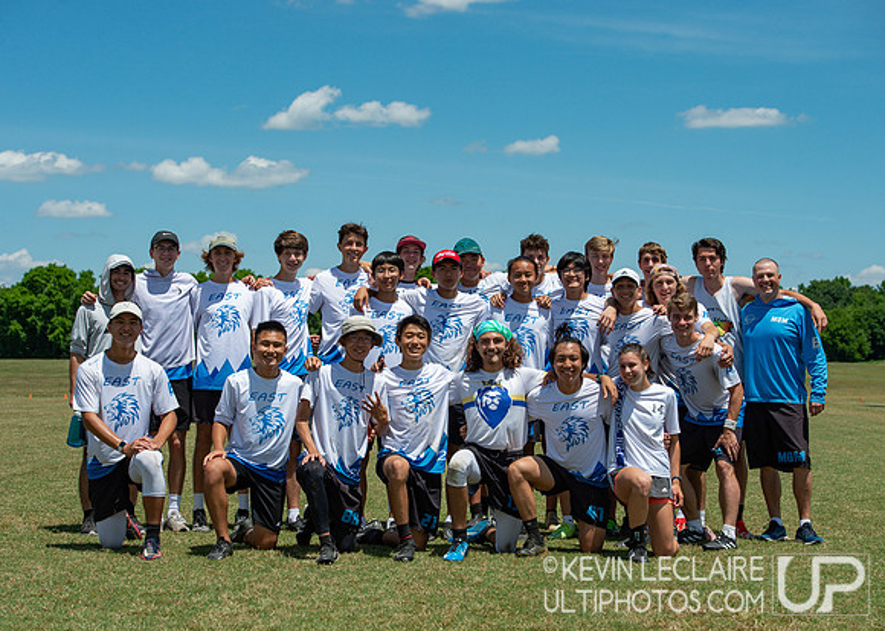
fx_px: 1892
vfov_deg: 19.0
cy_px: 324
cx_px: 425
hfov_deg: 26.3
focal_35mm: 75
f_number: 6.3
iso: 200
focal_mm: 70
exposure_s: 1/1600
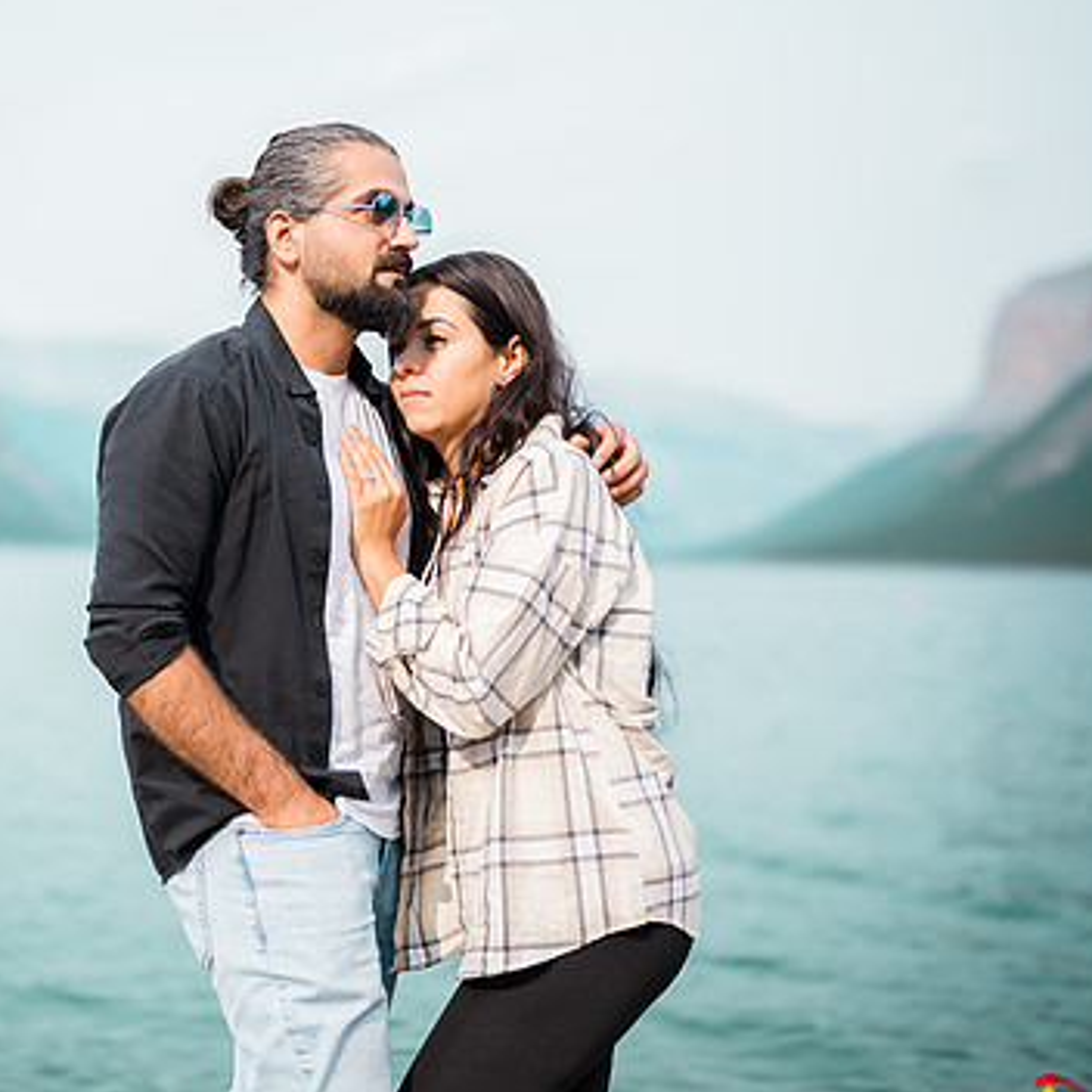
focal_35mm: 49
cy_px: 582
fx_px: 1749
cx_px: 248
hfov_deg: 33.8
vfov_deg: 34.7
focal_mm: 35
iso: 200
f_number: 1.4
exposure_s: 1/8000
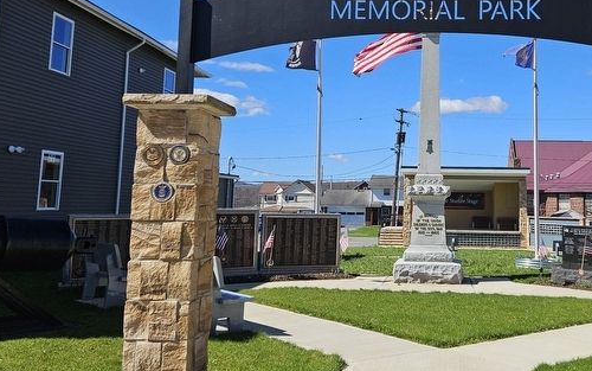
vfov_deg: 32.7
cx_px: 411
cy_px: 141
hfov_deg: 49.2
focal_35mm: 39
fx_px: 630
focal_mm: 5.4
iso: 25
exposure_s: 1/2145
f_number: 1.8
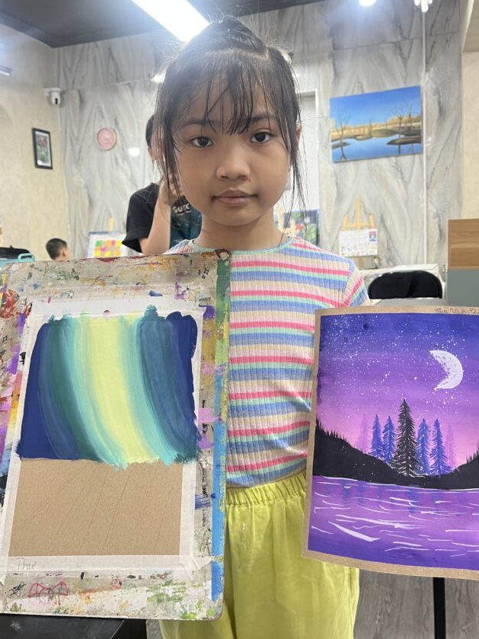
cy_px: 305
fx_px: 572
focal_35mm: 31
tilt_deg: -8.5
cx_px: 238
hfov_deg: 45.4
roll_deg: +3.4
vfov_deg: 58.3
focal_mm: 5.1
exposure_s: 1/50
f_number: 1.6
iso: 80
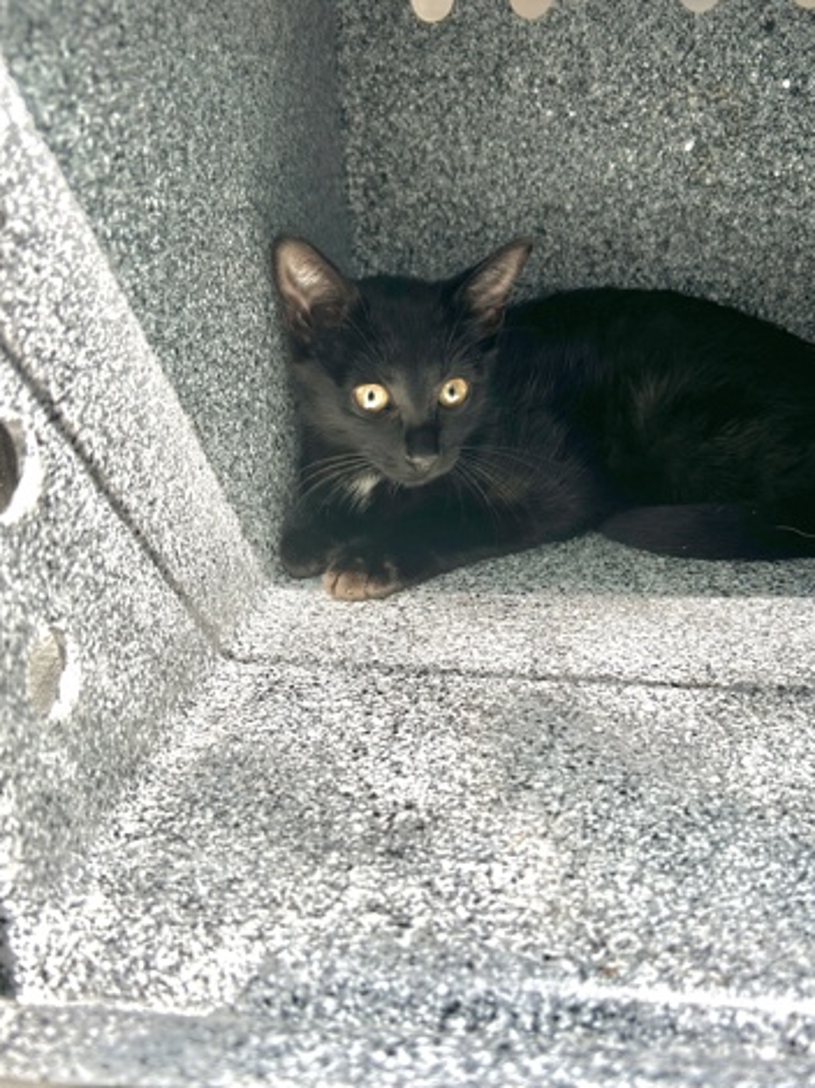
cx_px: 447
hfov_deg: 45.3
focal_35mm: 31
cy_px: 588
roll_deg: +0.4
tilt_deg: -22.3
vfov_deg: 58.3
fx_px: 974
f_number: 1.5
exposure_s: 1/365
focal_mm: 5.7
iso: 50
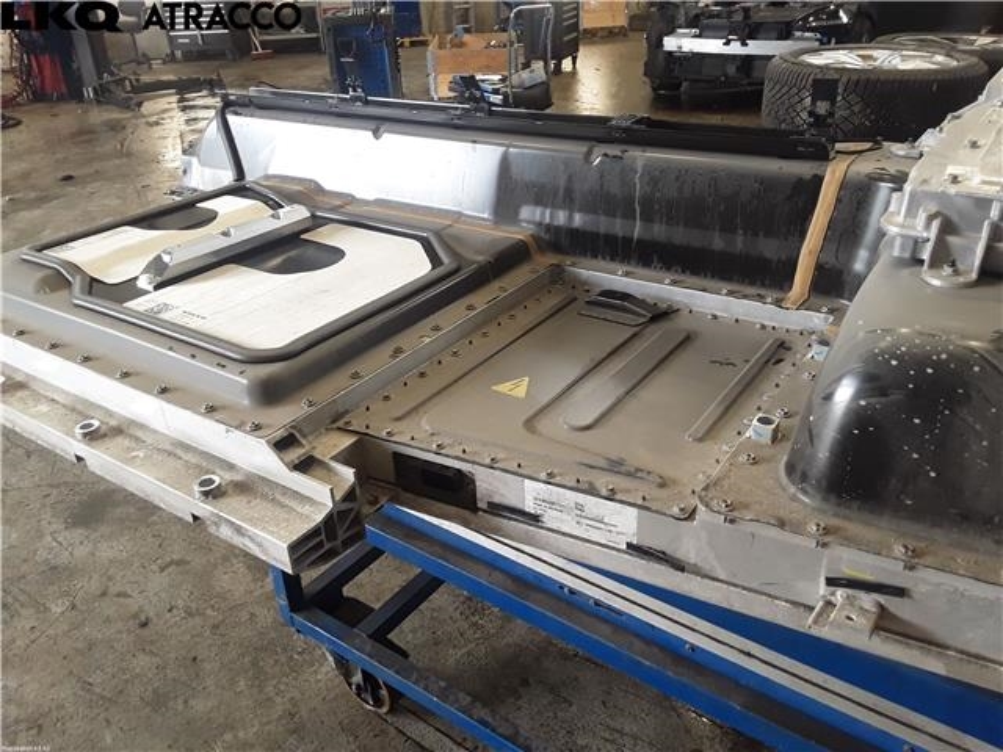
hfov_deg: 63.4
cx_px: 502
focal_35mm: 28
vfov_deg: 49.7
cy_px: 376
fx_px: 811
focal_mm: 2.91
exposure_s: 1/50
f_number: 1.9
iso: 64
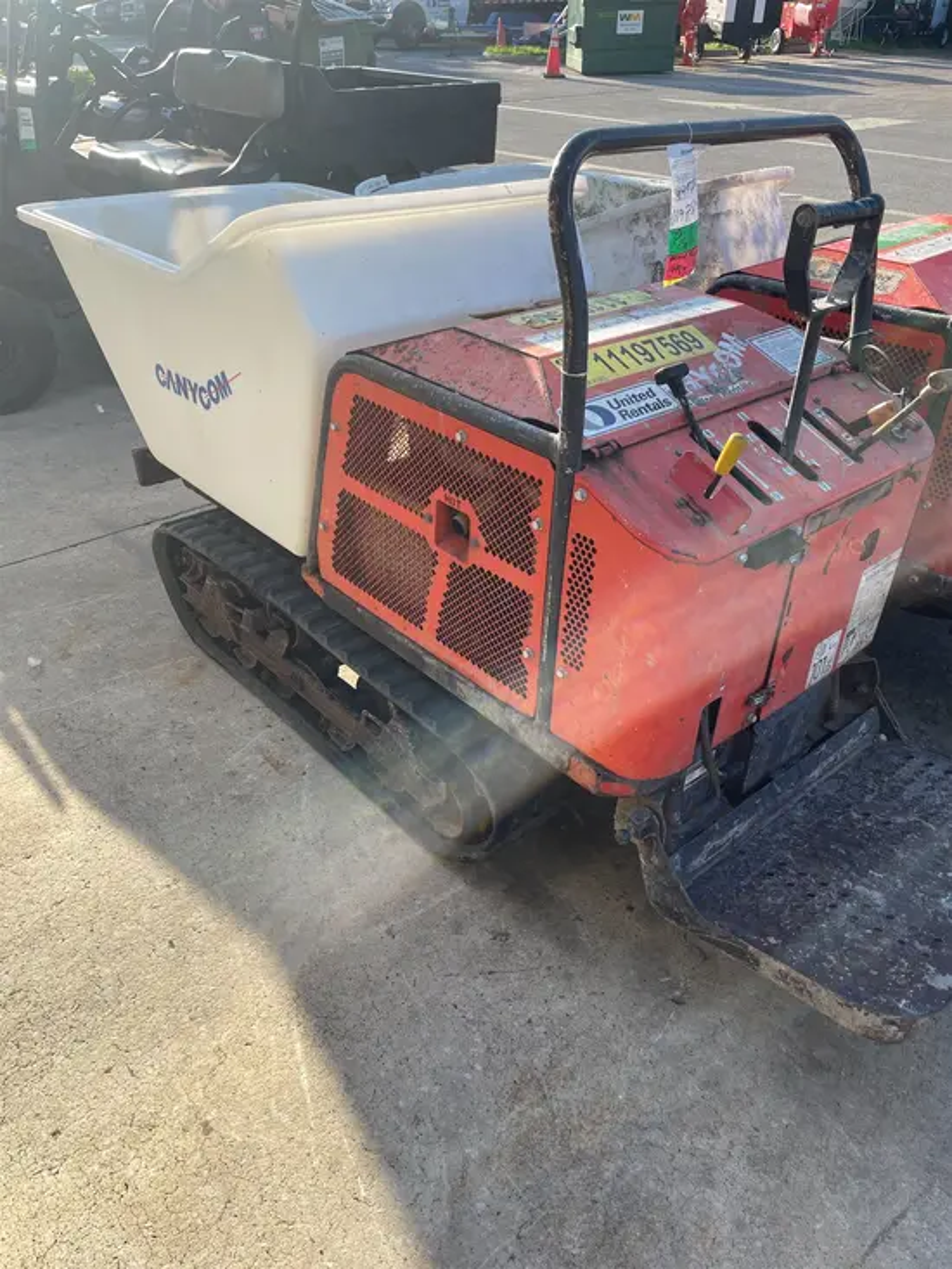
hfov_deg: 53.1
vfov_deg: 67.3
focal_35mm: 26
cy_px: 634
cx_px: 476
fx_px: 953
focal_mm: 4.2
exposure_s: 1/903
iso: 32
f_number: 1.6
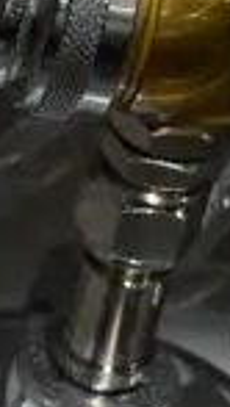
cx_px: -364
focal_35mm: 304
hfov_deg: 3.9
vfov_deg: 7.1
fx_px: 3287
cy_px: 443
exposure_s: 1/60
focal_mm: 20
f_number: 4.5
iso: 200
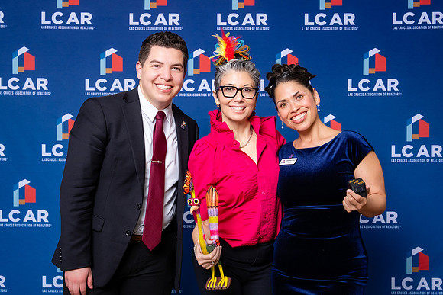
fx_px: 709
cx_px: 217
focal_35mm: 58
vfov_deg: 23.5
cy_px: 148
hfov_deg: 34.7
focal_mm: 55
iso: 500
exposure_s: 1/200
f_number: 5.6
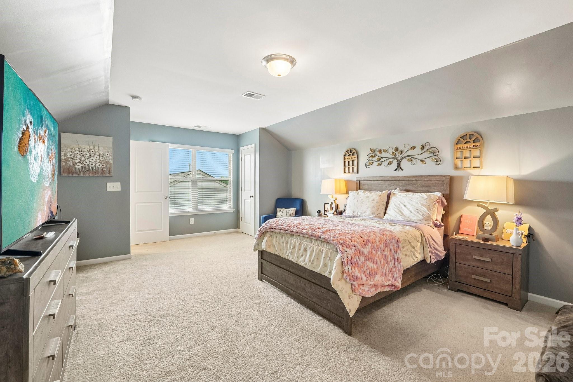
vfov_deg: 77.3
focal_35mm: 15
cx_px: 286
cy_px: 191
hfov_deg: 100.4
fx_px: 239
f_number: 8
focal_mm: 10
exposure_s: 1/8
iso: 400
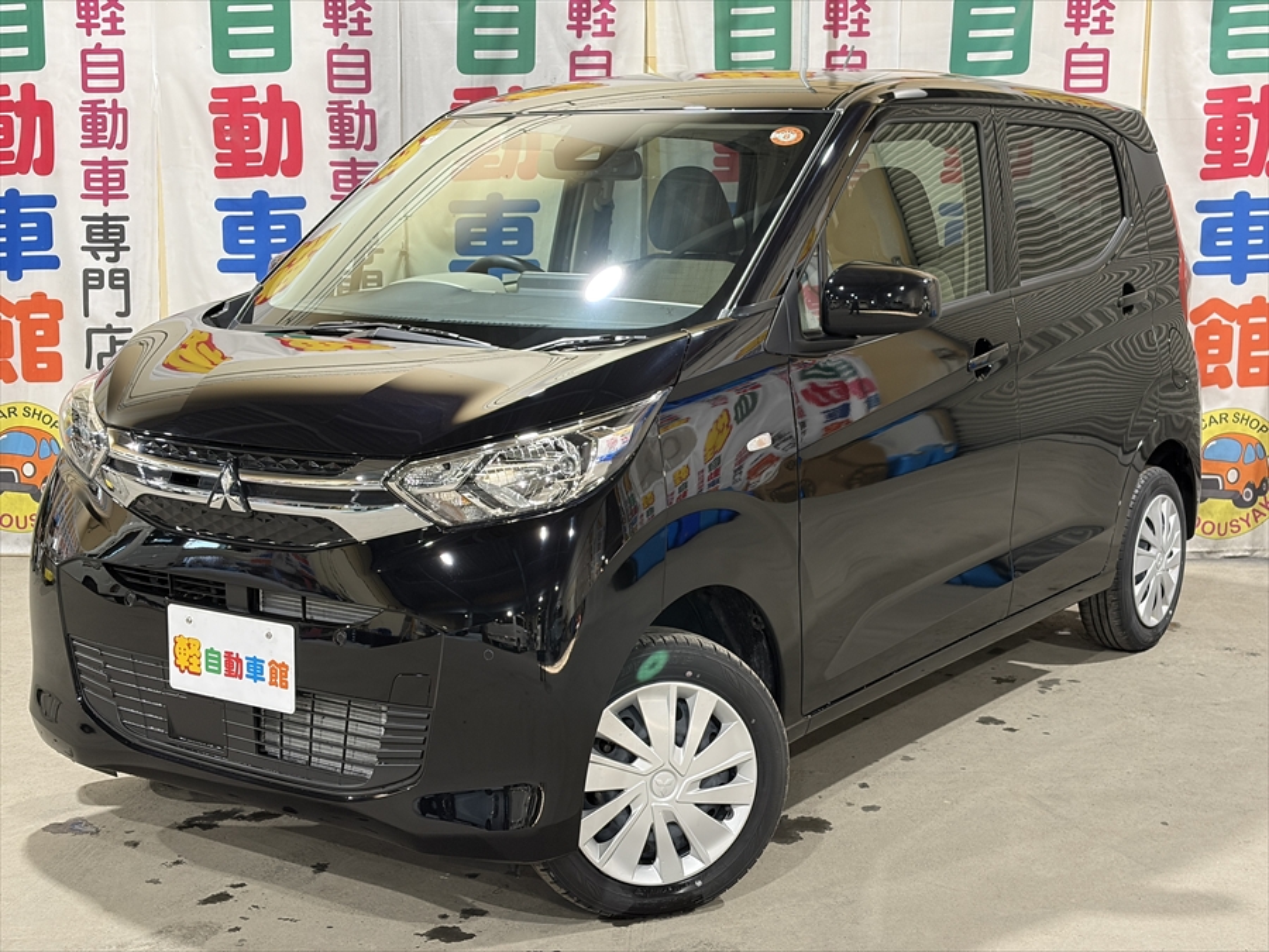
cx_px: 634
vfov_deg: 28.0
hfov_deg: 36.8
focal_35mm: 52
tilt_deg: -9.0
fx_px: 1906
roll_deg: +0.8
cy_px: 476
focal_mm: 5.96
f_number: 1.6
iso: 125
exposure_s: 1/33
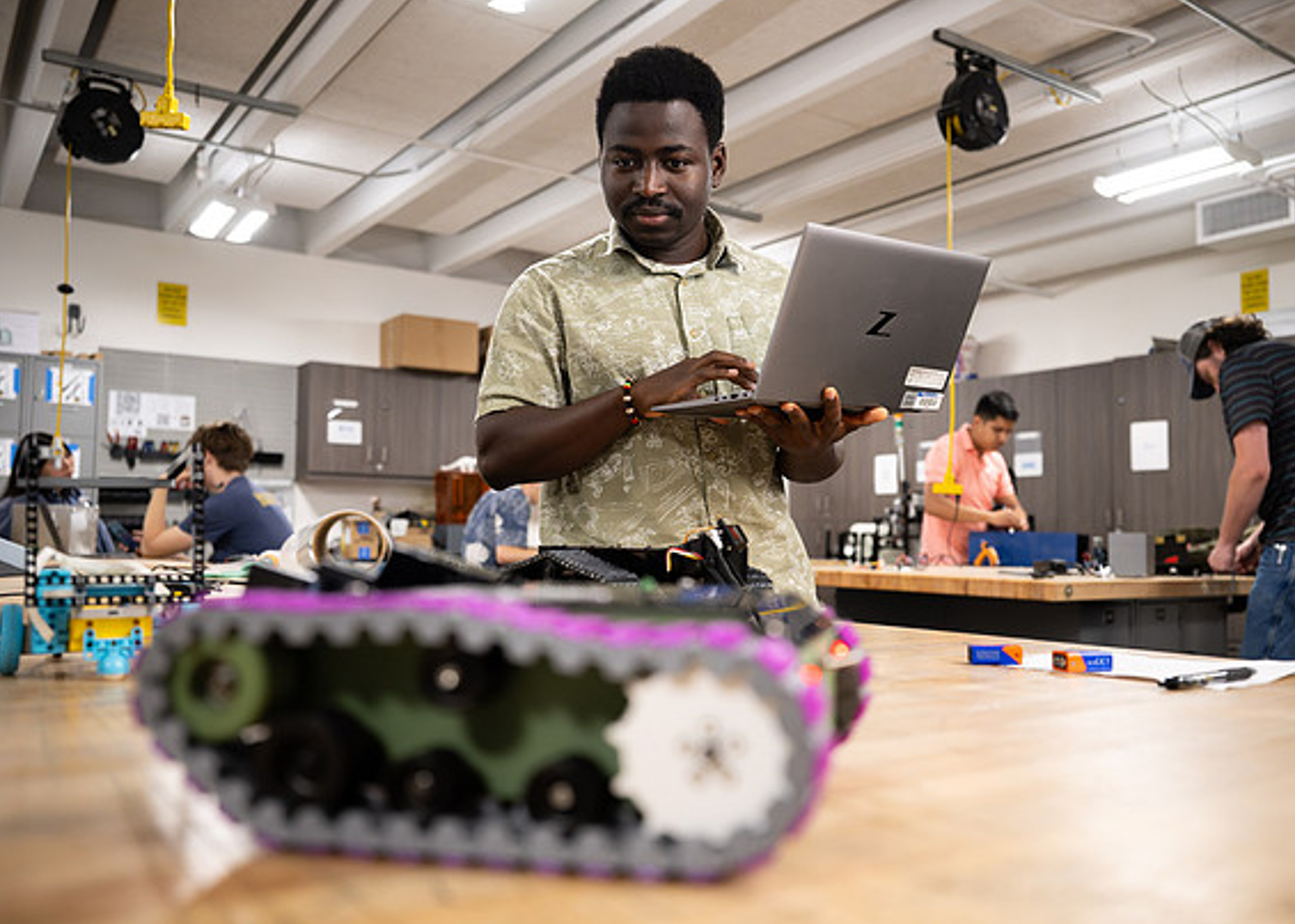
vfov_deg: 45.4
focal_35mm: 30
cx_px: 714
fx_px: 1103
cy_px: 465
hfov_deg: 60.7
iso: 2000
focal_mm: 26.5
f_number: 2.8
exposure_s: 1/320
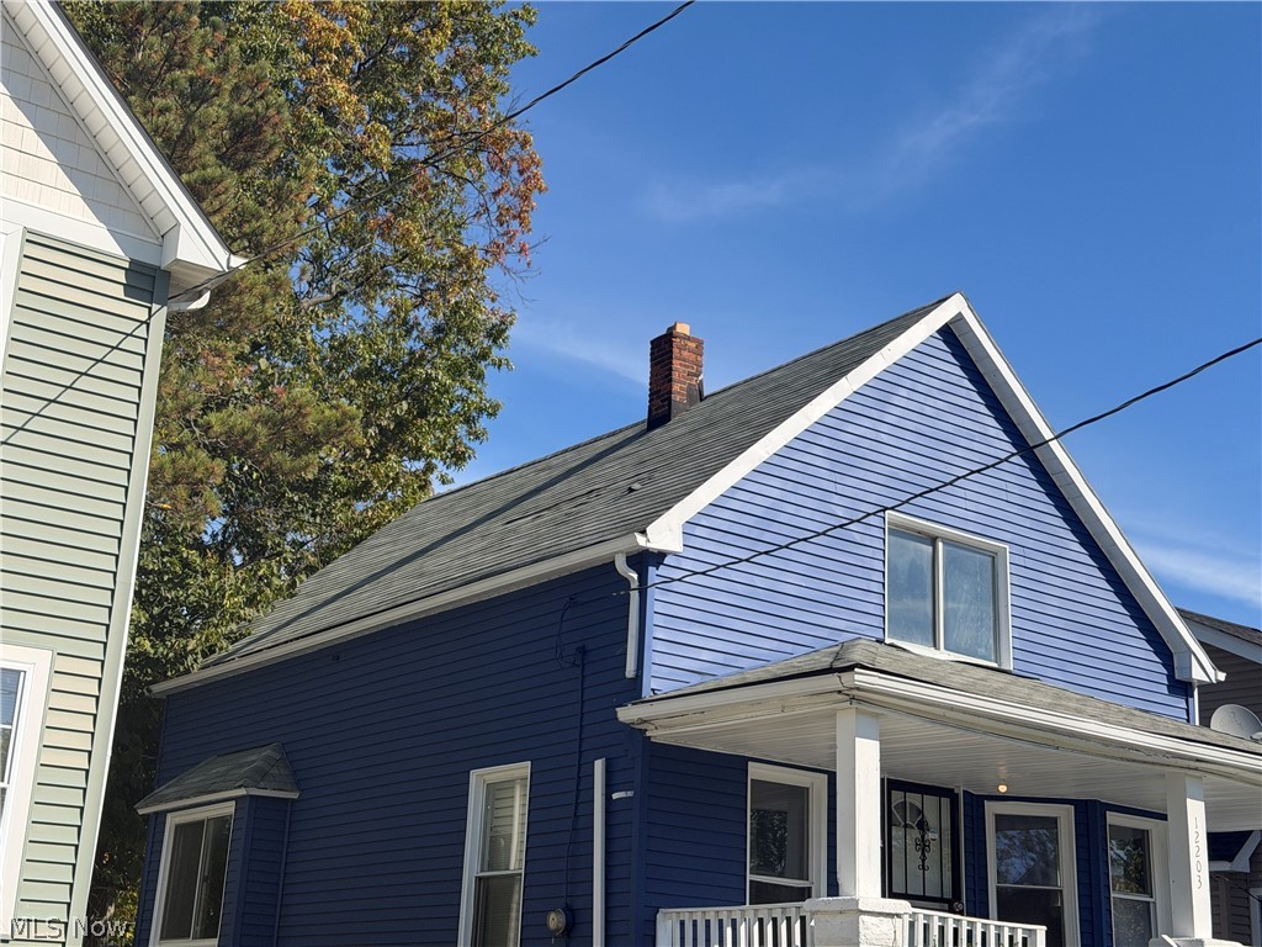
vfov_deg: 30.3
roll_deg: -1.9
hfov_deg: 39.7
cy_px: 474
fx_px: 1750
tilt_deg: +16.9
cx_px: 631
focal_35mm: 48
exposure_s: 1/3891
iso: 64
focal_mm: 6.76
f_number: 1.78
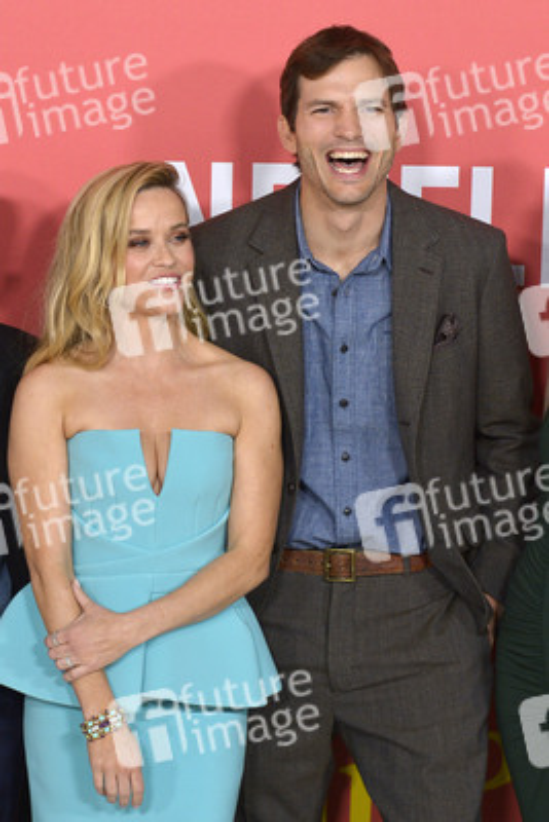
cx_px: 274
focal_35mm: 98
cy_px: 411
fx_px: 2240
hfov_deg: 14.0
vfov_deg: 20.8
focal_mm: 98
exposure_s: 1/320
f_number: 6.3
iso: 1600
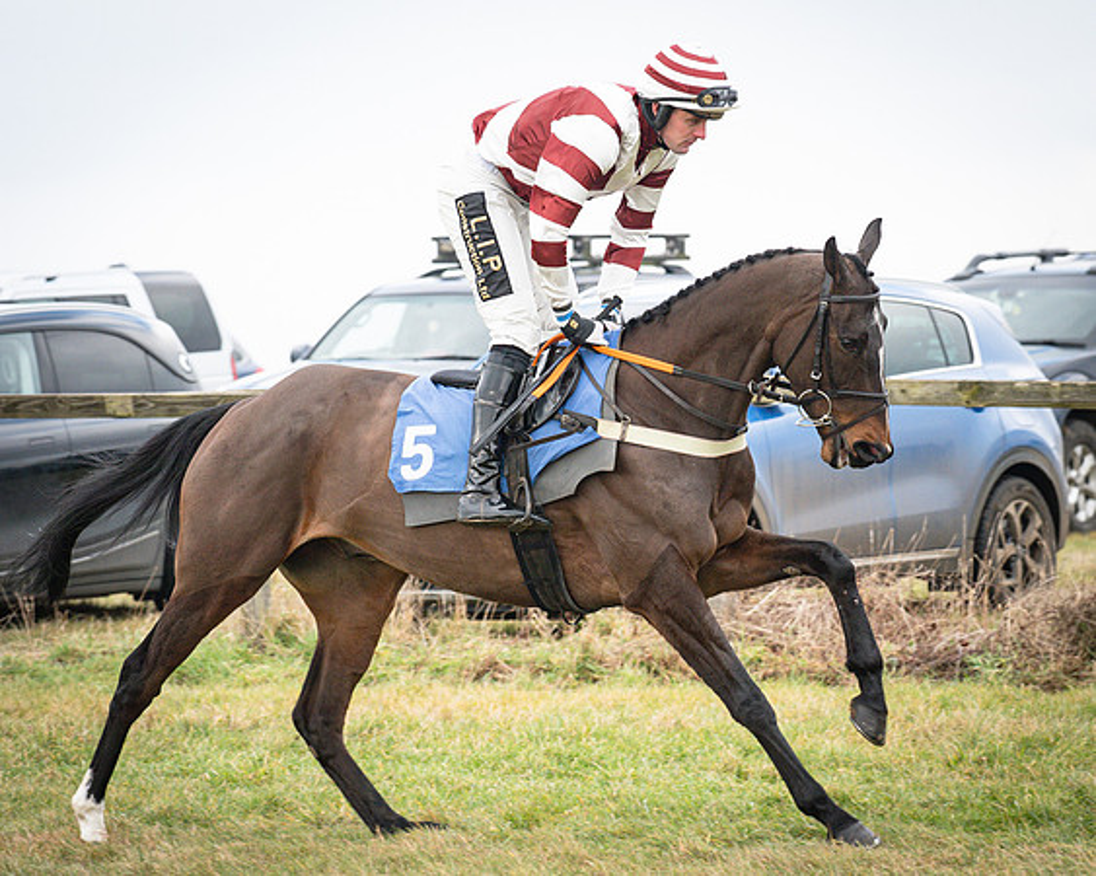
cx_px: 548
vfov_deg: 6.8
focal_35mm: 227
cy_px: 438
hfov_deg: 8.5
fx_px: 7377
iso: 500
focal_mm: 135
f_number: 4.5
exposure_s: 1/1000
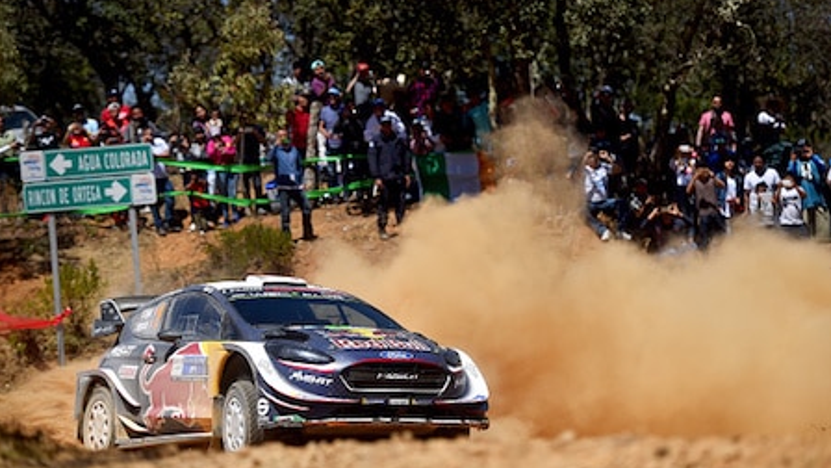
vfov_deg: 8.5
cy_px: 250
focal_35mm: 142
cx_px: 416
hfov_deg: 15.1
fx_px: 3129
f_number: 2.8
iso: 100
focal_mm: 135
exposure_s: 1/800
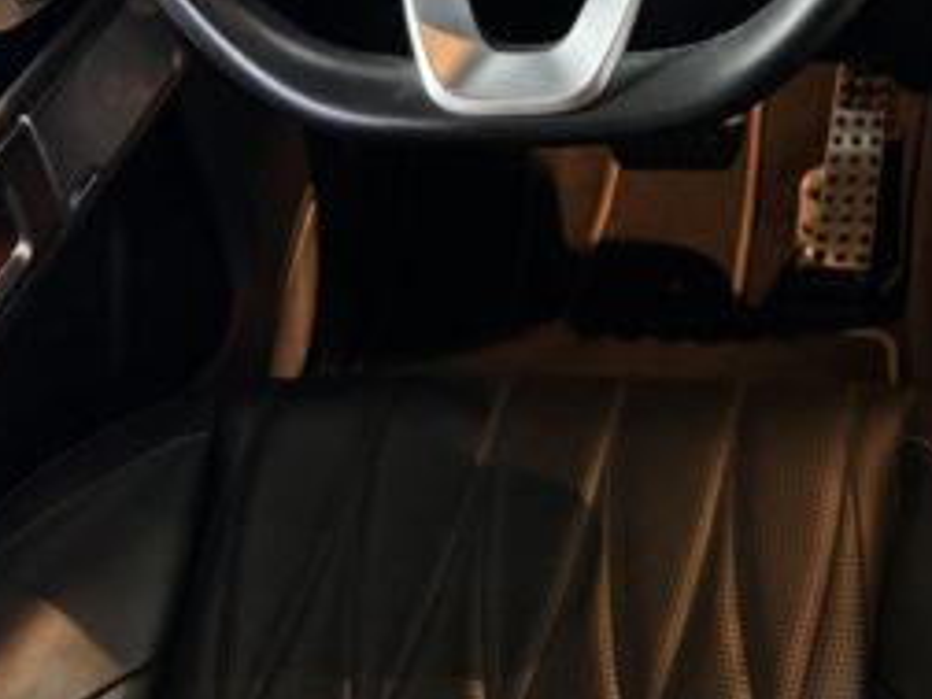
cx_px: 858
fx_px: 1589
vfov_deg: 23.1
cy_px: -94
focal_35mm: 59
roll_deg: -0.2
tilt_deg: -31.7
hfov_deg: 31.0
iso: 800
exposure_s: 1/34
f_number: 1.78
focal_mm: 6.76
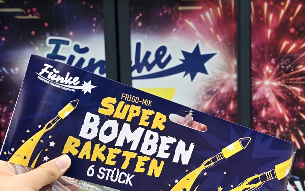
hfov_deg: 30.1
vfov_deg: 19.1
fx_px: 565
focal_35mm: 68
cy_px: 124
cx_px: 182
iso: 12
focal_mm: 6.3
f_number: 1.7
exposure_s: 1/255
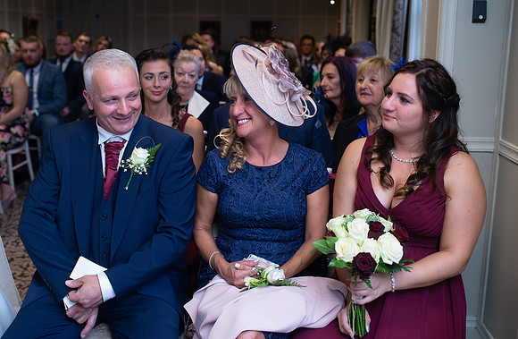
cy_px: 135
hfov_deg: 46.9
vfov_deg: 31.6
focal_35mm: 42
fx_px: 596
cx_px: 256
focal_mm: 35
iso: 320
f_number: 3.2
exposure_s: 1/100
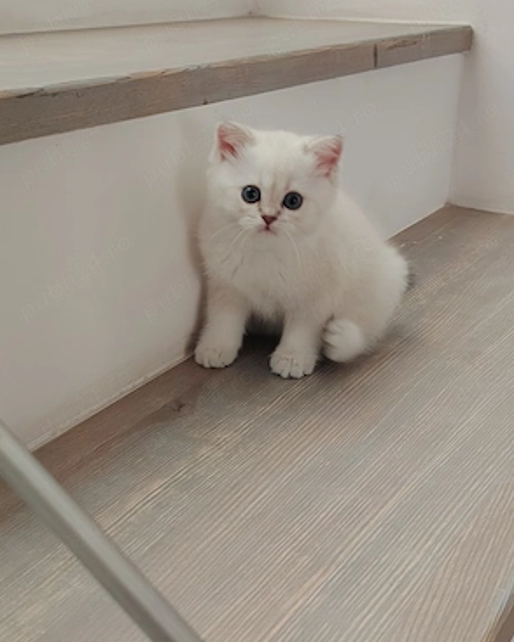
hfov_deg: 30.3
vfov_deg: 37.3
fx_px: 950
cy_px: 306
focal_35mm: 50
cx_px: 259
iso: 2181
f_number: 1.75
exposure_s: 1/25
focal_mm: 5.25
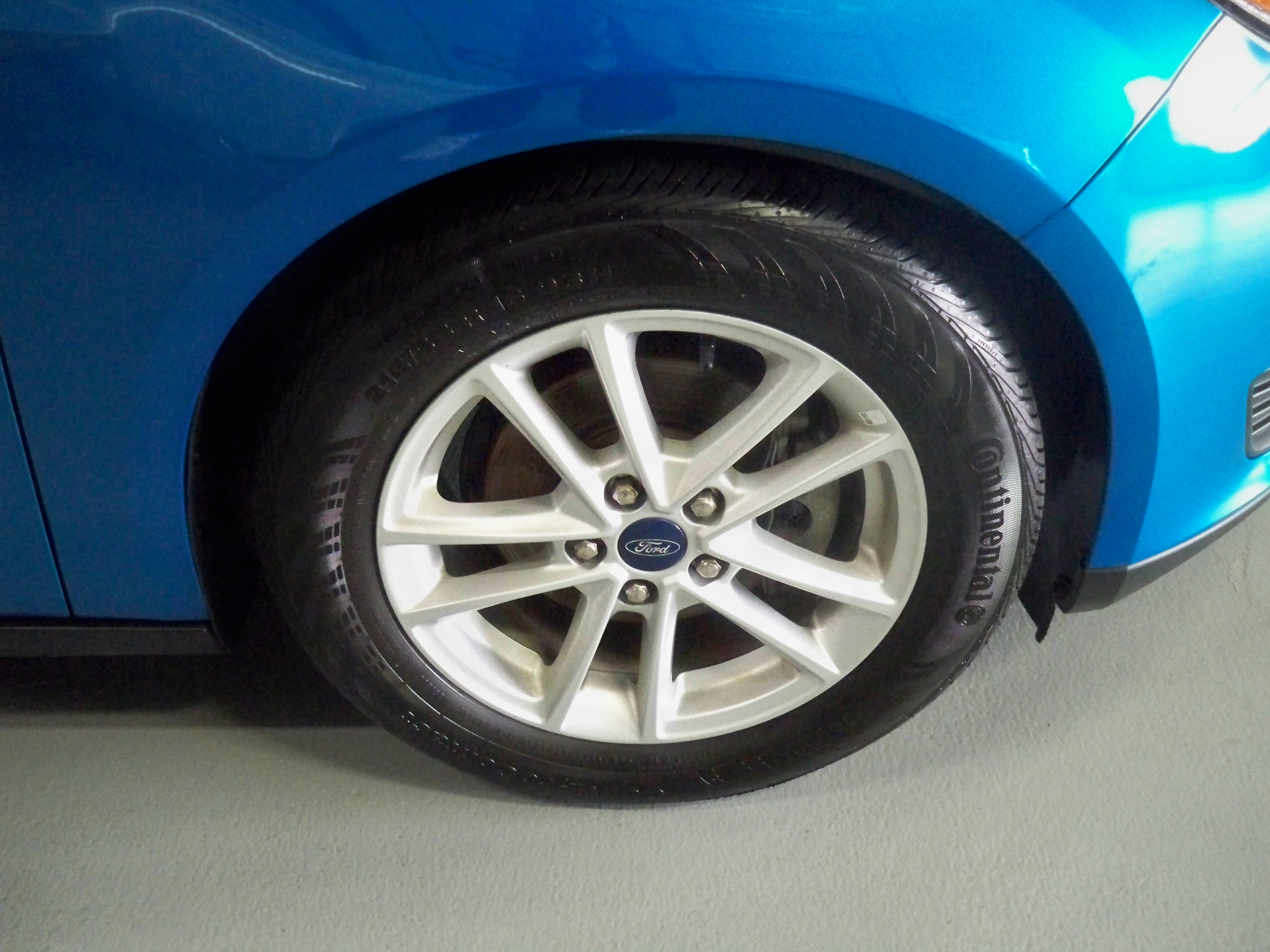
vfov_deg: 40.7
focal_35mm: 35
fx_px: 1284
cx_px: 635
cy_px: 476
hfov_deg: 52.6
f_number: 3.1
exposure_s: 1/60
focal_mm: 6.3
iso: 1250
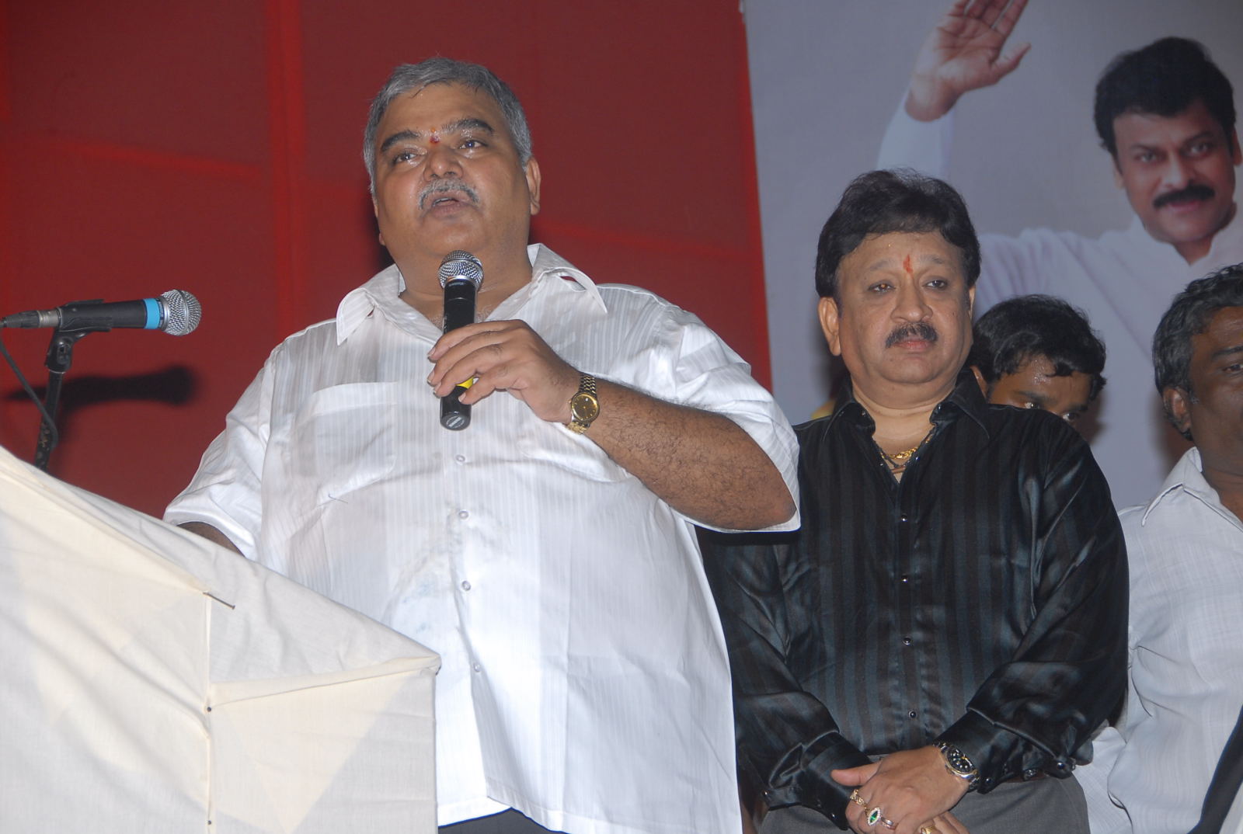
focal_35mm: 120
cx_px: 622
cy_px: 417
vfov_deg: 11.5
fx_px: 4152
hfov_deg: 17.0
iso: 320
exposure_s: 1/125
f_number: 5.6
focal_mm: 80
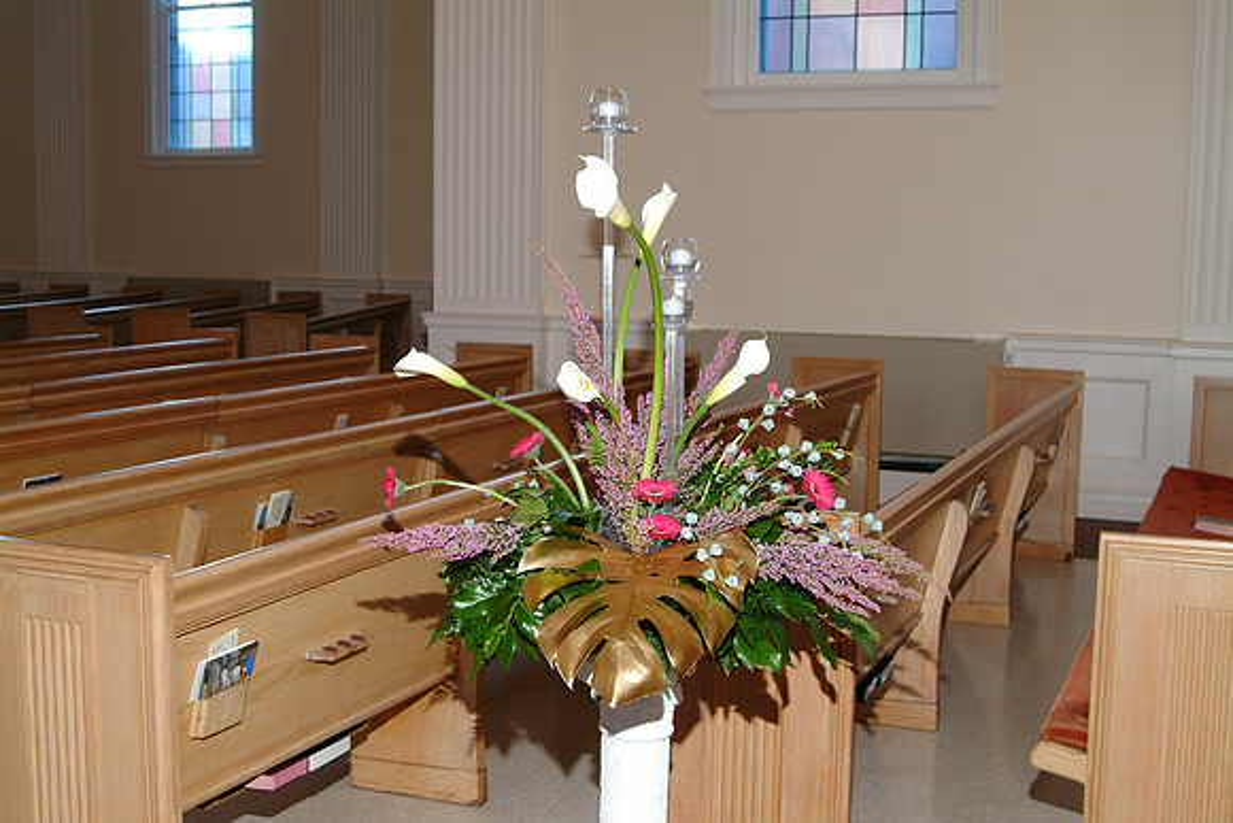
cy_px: 412
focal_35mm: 42
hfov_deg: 46.4
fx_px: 1439
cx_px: 616
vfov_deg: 31.9
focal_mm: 28
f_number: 5.6
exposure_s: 1/60
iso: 400
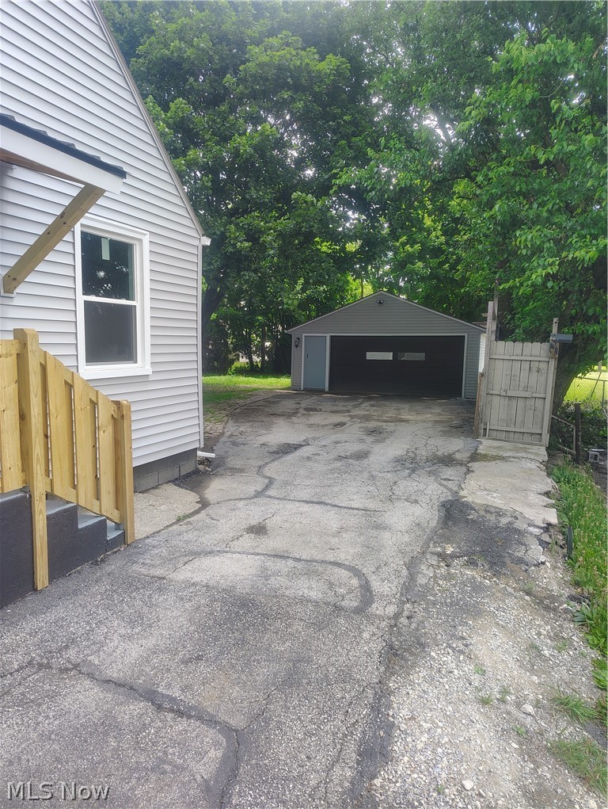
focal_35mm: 24
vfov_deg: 71.5
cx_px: 304
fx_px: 561
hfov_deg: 56.9
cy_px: 404
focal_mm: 5.56
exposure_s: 1/200
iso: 106
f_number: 1.8
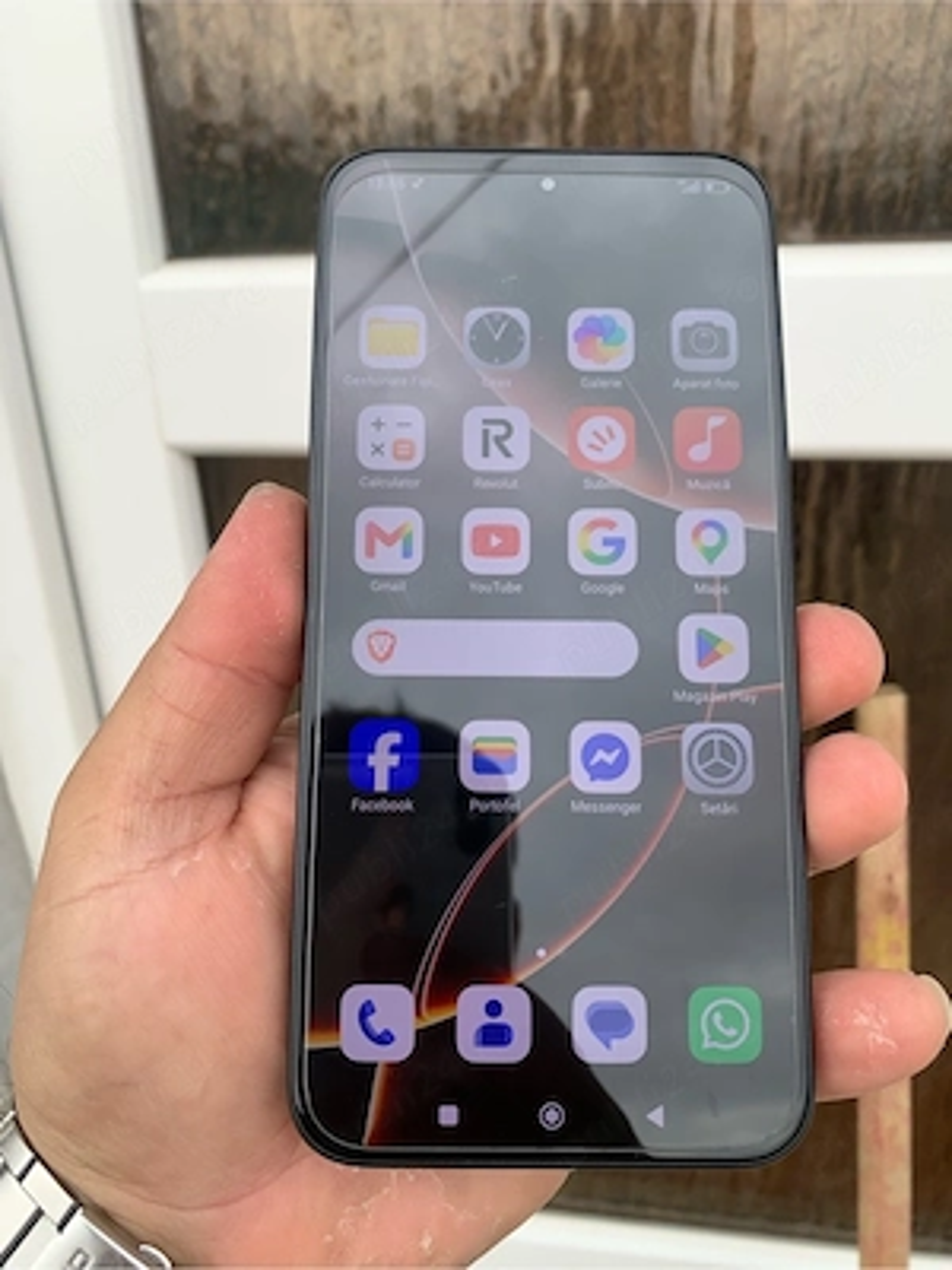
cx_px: 476
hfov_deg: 53.1
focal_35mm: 26
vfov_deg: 67.3
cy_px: 635
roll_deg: +1.8
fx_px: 953
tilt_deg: -22.5
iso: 25
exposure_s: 1/497
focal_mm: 4.25
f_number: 1.8
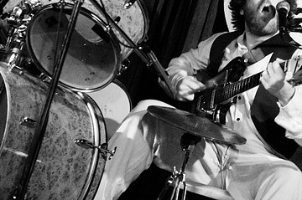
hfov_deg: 12.1
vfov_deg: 8.1
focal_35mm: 169
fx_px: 1416
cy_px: 71
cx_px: 230
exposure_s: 1/60
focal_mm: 70
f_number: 2.8
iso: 1600
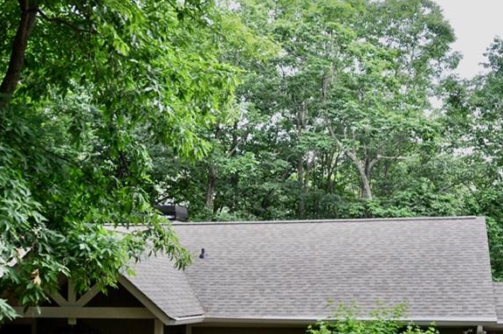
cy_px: 246
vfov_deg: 27.6
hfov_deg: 40.2
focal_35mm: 48
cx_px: 365
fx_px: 670
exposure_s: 1/100
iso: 200
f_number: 5
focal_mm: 18
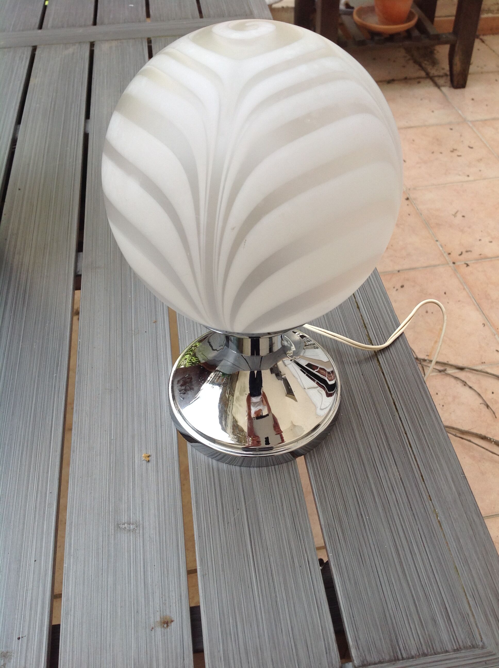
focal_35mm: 35
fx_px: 674
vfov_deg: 52.7
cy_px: 334
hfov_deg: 40.6
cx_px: 250
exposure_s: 1/643
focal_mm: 4.28
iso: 50
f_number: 2.4
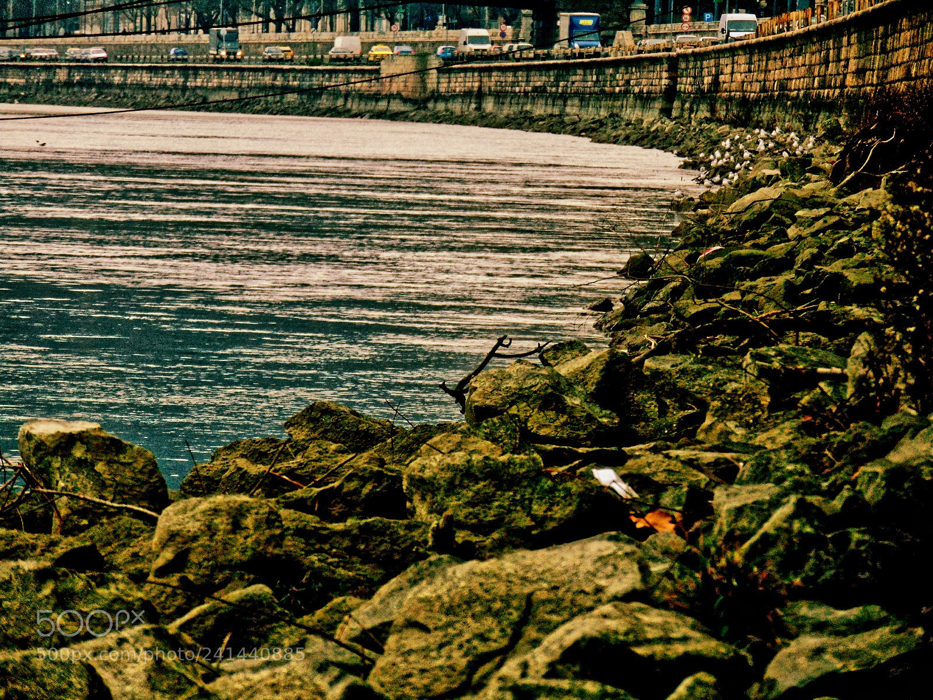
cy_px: 350
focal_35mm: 307
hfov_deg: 6.5
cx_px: 466
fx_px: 8275
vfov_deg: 4.8
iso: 100
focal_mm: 55.1
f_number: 4.2
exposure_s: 1/200
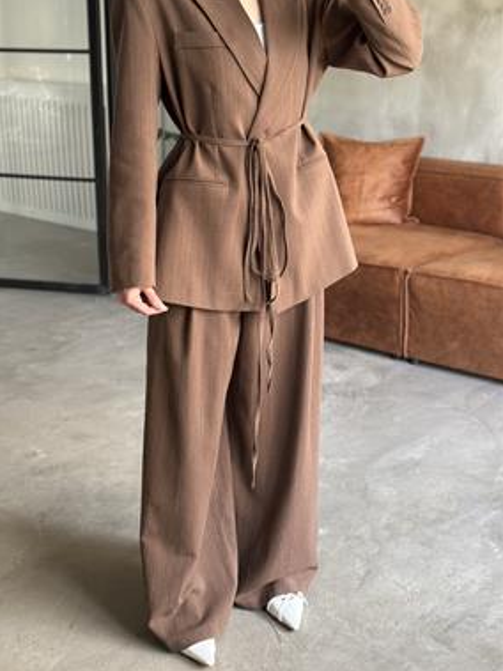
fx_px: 1047
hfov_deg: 27.0
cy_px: 303
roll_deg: +0.5
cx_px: 223
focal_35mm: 54
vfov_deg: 35.5
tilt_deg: -29.6
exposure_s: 1/60
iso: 200
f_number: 1.78
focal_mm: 6.86
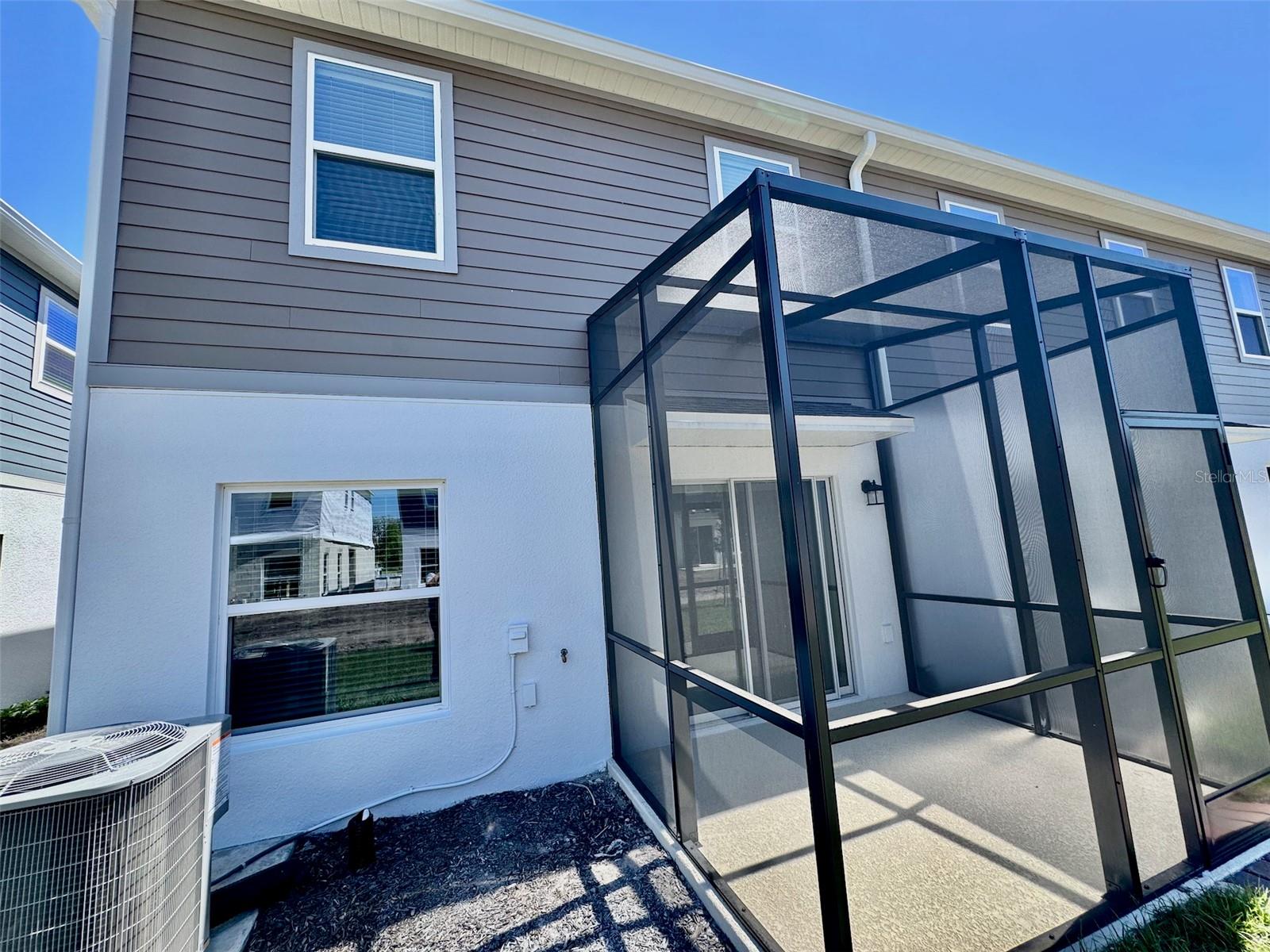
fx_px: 514
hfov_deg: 102.1
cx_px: 635
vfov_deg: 85.7
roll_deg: +3.8
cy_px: 476
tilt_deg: +6.5
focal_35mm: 14
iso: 40
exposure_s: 1/508
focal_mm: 2.22
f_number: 2.2
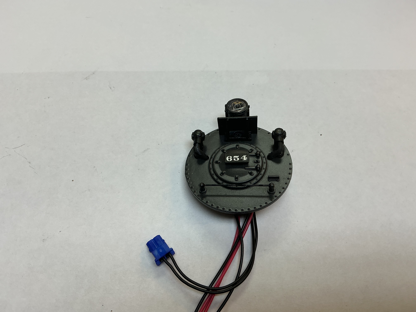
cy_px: 156
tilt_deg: -64.9
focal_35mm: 29
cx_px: 208
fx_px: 349
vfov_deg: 48.2
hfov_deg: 61.7
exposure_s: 1/100
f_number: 1.8
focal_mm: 3
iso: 25
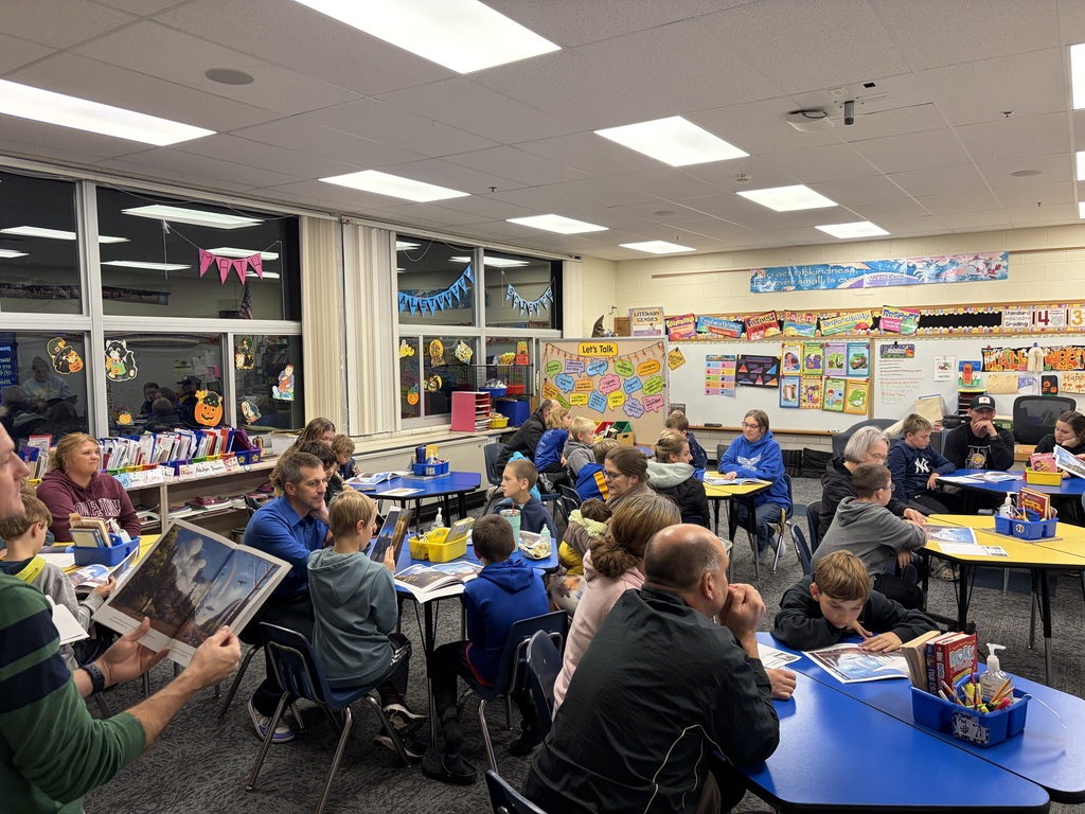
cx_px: 542
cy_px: 407
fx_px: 815
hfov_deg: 67.3
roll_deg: +1.2
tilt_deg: -3.7
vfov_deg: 53.1
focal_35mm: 26
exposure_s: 1/60
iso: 100
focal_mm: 5.96
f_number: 1.6
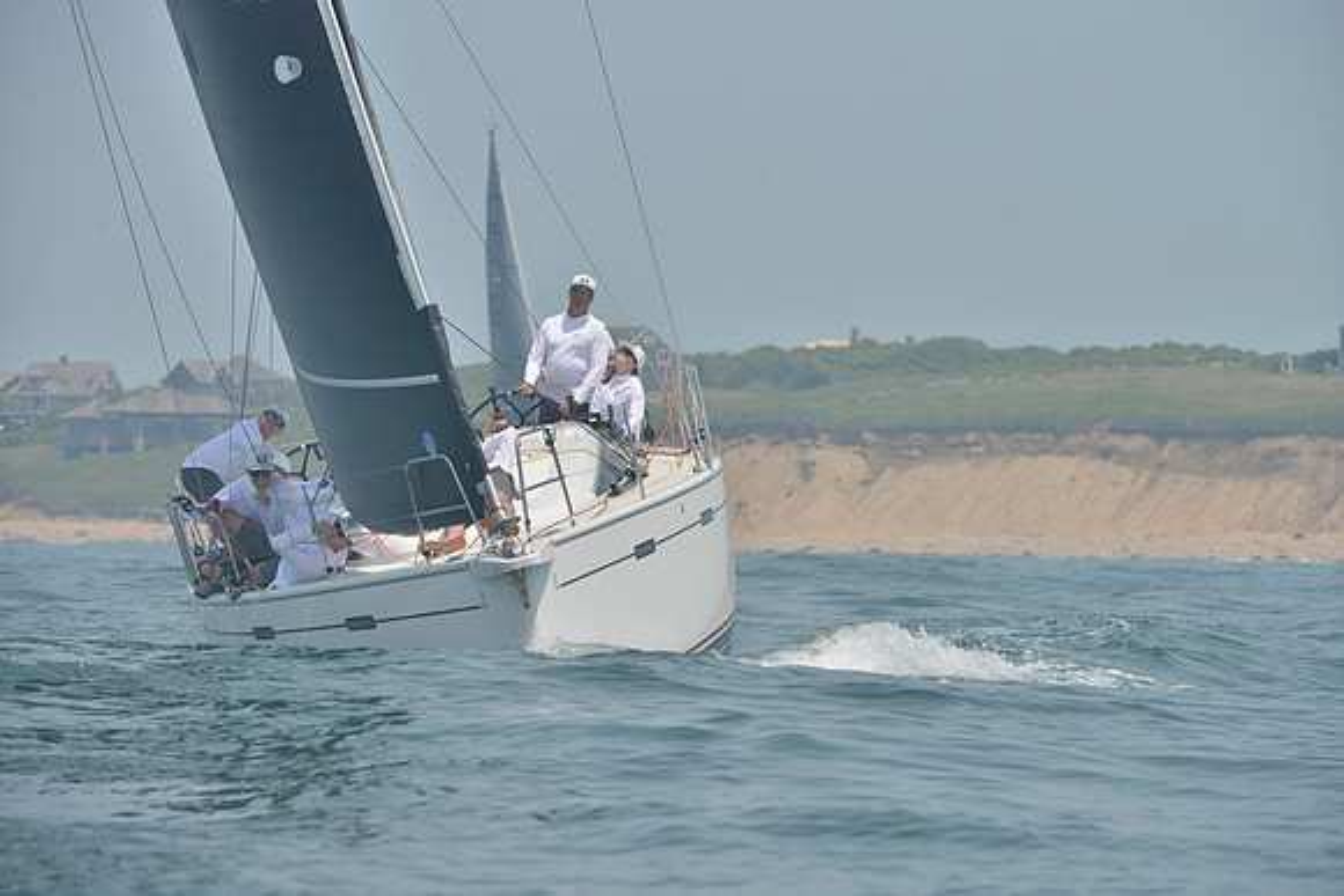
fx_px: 8962
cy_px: 448
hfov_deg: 8.6
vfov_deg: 5.7
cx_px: 672
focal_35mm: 240
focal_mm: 240
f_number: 9
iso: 280
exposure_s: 1/1000
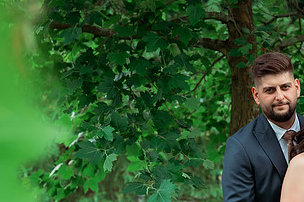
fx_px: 1544
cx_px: 222
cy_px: 179
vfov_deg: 7.5
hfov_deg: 11.2
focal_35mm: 183
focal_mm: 85
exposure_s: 1/640
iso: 250
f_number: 4
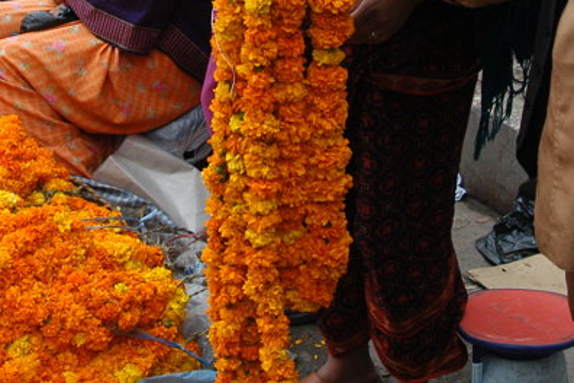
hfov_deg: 21.9
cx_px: 217
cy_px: -67
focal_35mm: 93
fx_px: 1483
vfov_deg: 14.3
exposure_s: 1/125
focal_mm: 24
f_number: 5.6
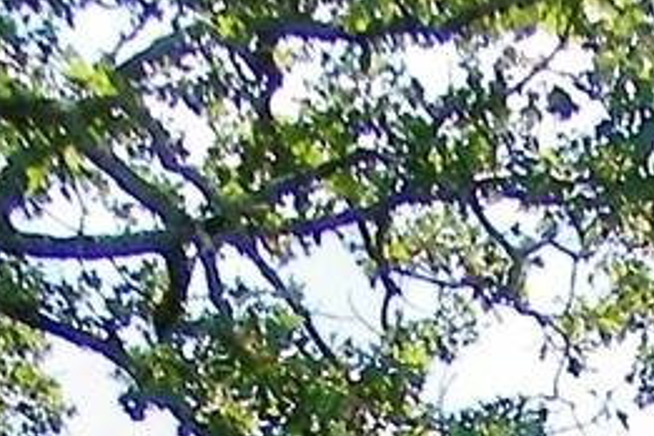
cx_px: 692
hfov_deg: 9.5
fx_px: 3887
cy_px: 1599
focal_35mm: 214
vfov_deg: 5.7
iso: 80
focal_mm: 5
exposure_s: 1/160
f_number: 7
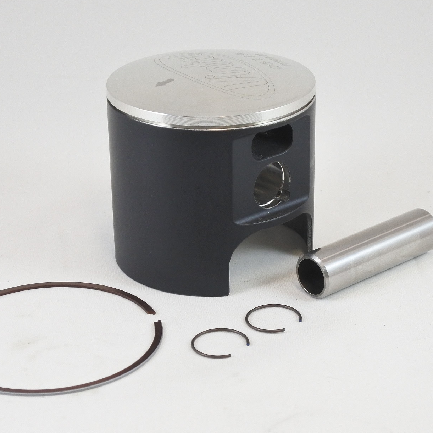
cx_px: 204
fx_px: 892
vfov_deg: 27.3
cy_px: 217
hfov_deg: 27.3
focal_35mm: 63
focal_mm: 18.4
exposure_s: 1/125
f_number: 4.5
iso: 500
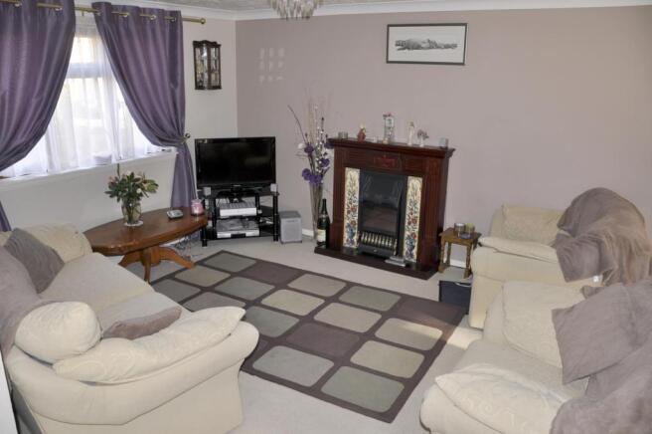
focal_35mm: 27
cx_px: 326
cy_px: 217
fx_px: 489
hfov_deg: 67.4
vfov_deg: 47.8
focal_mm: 18
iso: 200
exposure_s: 1/60
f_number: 3.5
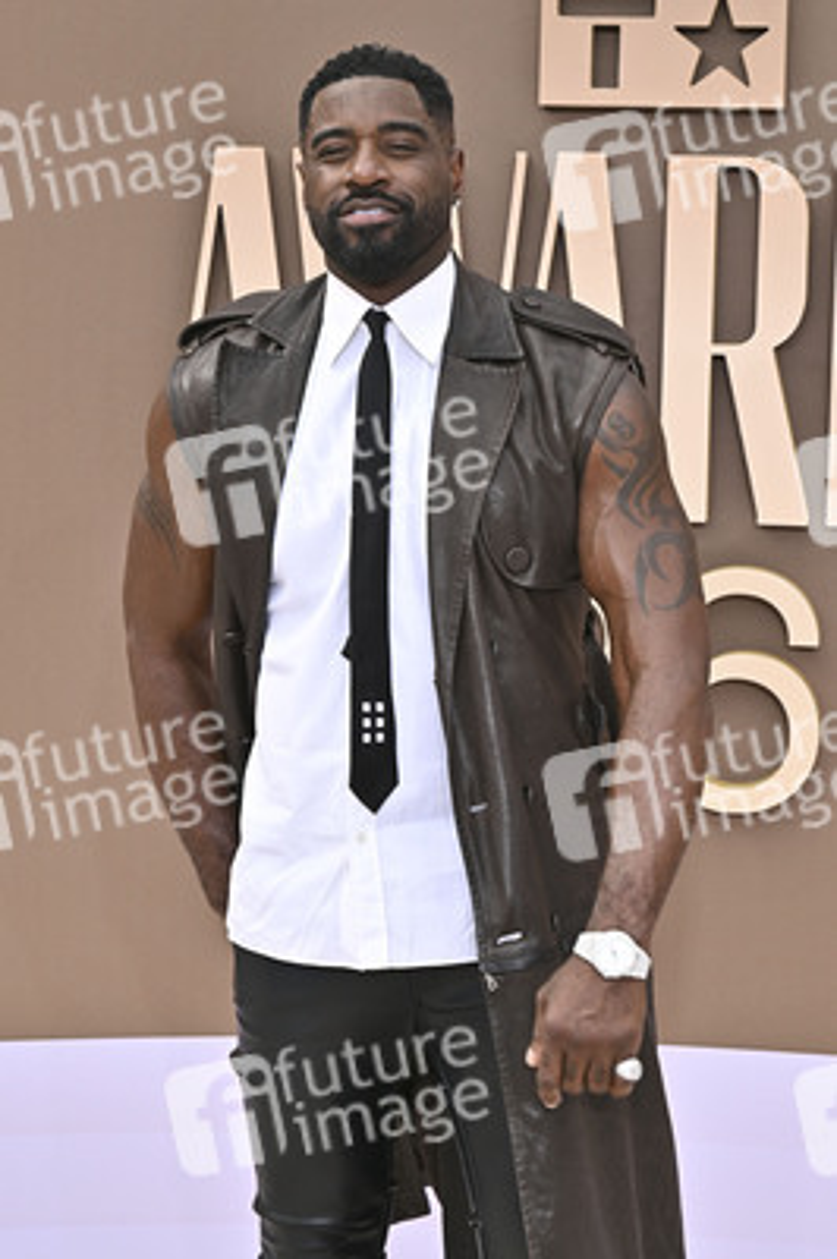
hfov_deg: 16.2
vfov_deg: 24.2
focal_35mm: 84
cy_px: 630
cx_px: 418
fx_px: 2934
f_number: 10
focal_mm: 84
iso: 400
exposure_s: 1/320
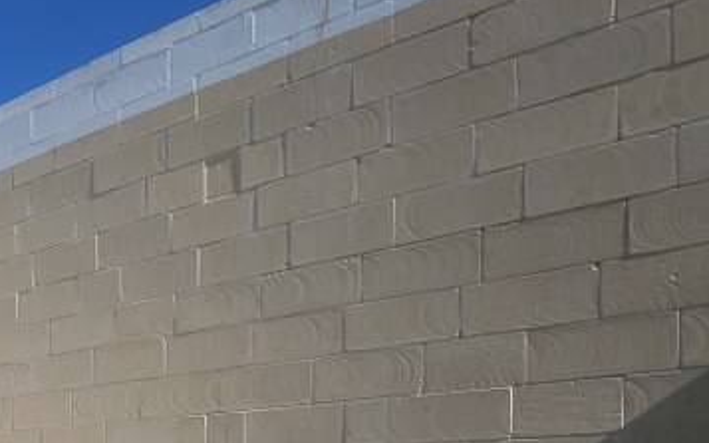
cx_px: -108
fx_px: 696
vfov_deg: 30.4
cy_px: 520
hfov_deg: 40.8
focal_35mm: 36
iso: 32
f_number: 2.2
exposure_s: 1/2180
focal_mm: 1.7
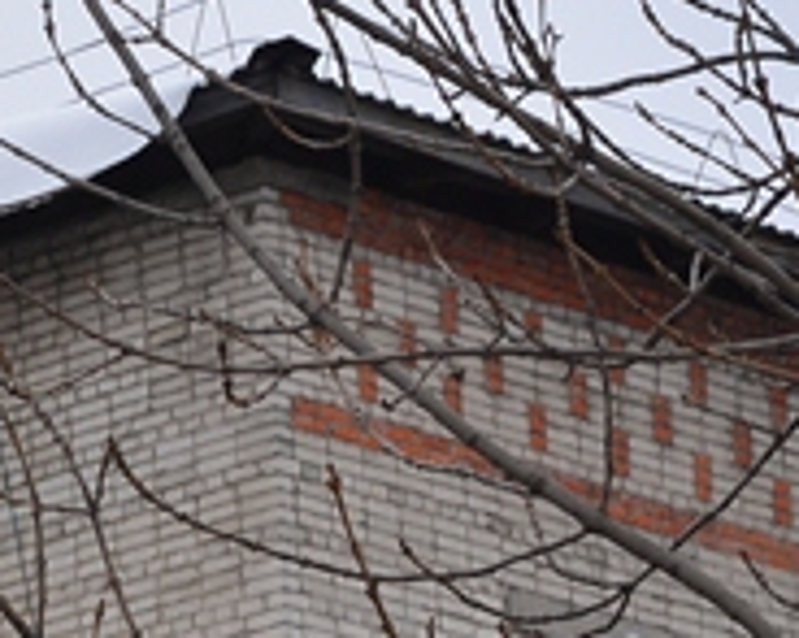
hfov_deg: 4.6
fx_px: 9903
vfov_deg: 3.7
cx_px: -430
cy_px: 890
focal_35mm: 419
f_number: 4
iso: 100
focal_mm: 47.5
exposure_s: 1/80
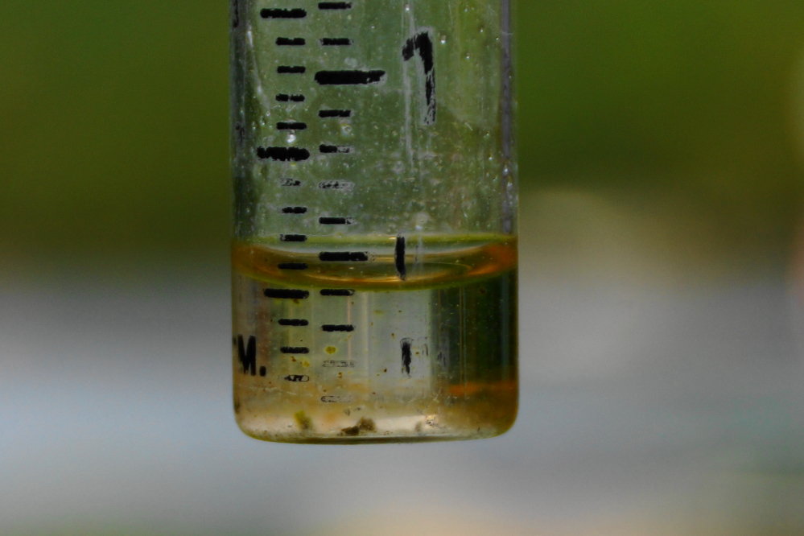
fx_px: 3015
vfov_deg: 10.2
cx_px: 402
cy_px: 268
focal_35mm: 135
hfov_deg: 15.2
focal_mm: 90
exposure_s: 1/160
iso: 100
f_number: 5.6
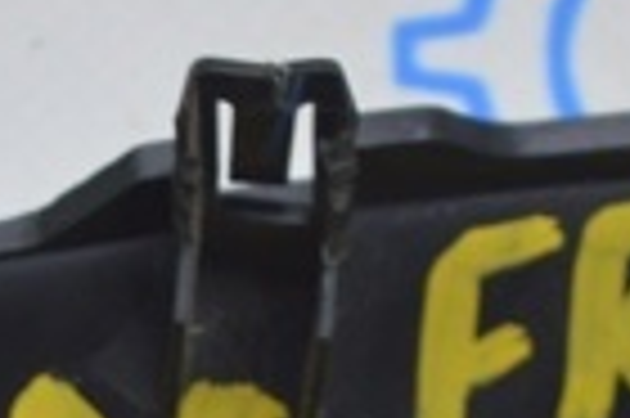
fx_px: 6240
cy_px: 897
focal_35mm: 357
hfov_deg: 5.8
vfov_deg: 3.8
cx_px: 45
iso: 400
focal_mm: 52
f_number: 5.6
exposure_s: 1/25
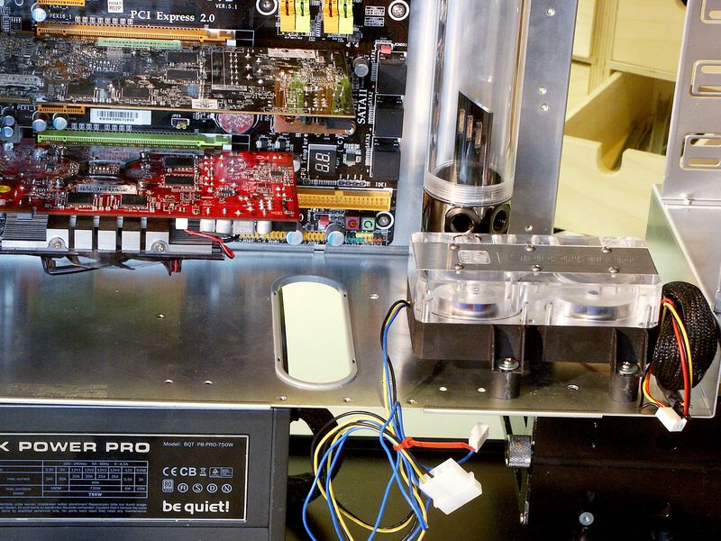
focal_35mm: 109
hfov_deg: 18.0
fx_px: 2270
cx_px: 360
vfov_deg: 13.6
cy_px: 270
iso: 200
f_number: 5.6
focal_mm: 27.06
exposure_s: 1/8
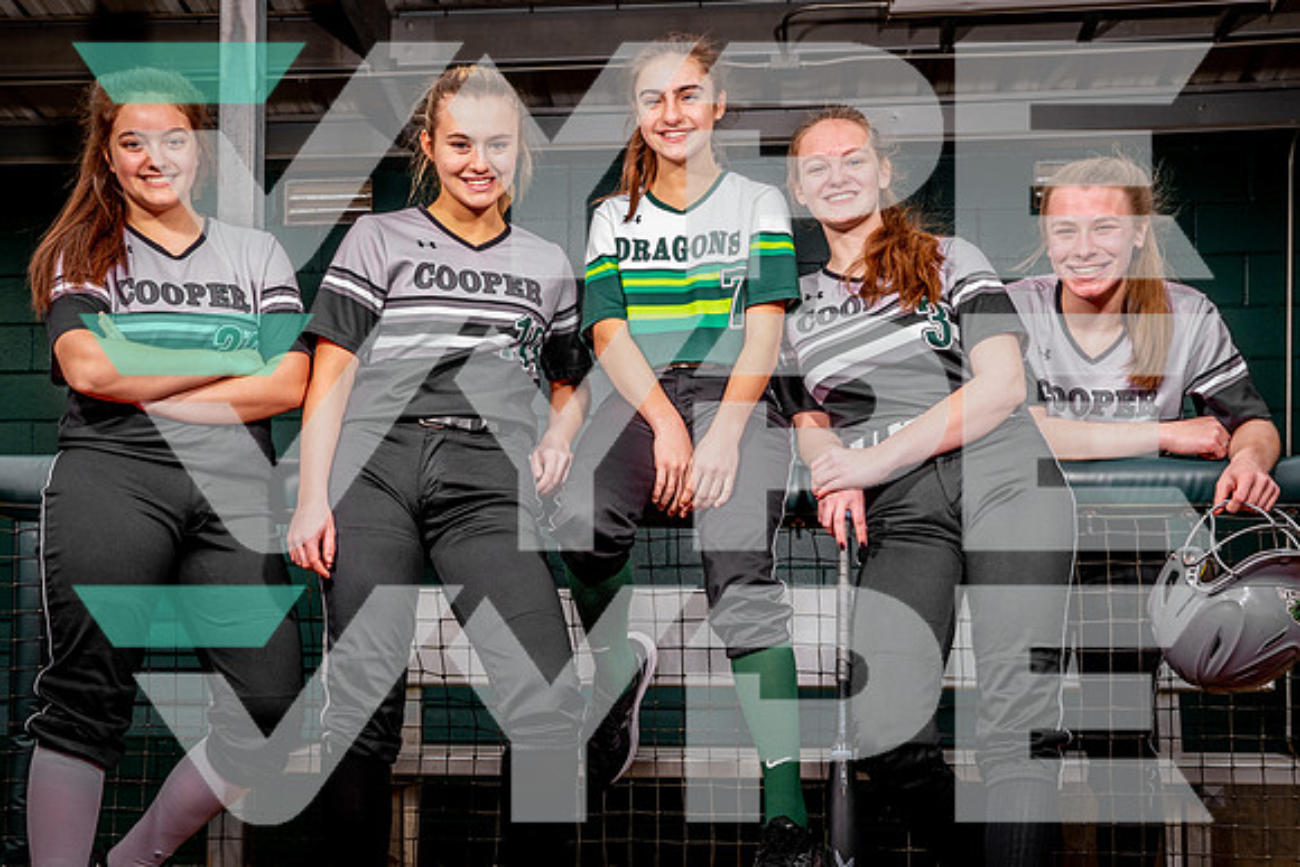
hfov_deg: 40.9
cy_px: 552
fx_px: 1742
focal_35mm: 48
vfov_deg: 27.8
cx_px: 580
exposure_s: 1/125
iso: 100
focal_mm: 36
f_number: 8
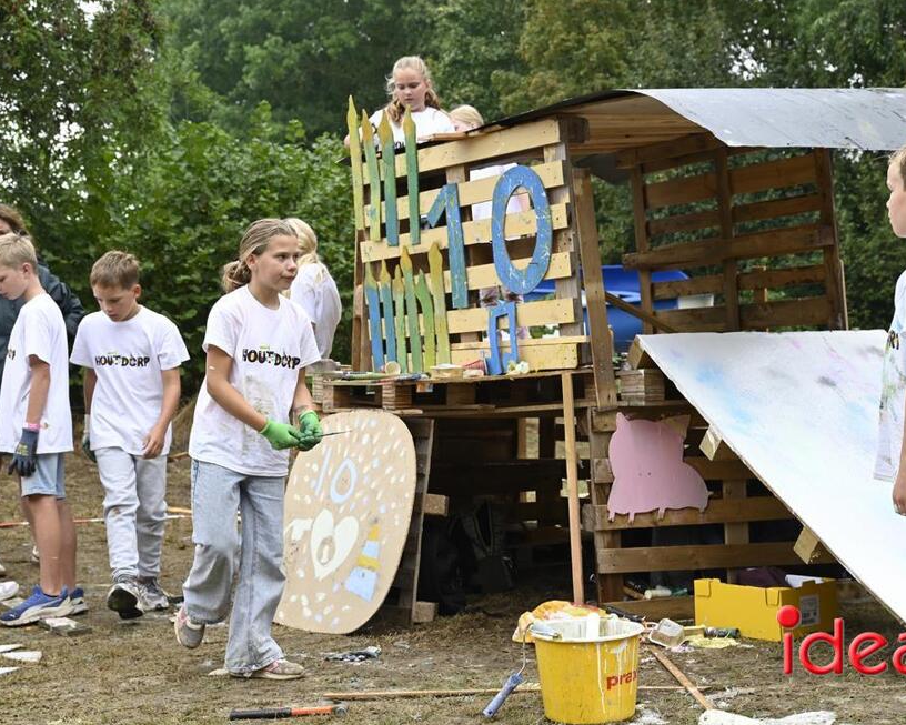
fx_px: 1529
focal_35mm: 57
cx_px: 492
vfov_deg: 26.7
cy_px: 364
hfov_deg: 33.0
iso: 200
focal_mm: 50
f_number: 5.6
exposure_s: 1/125
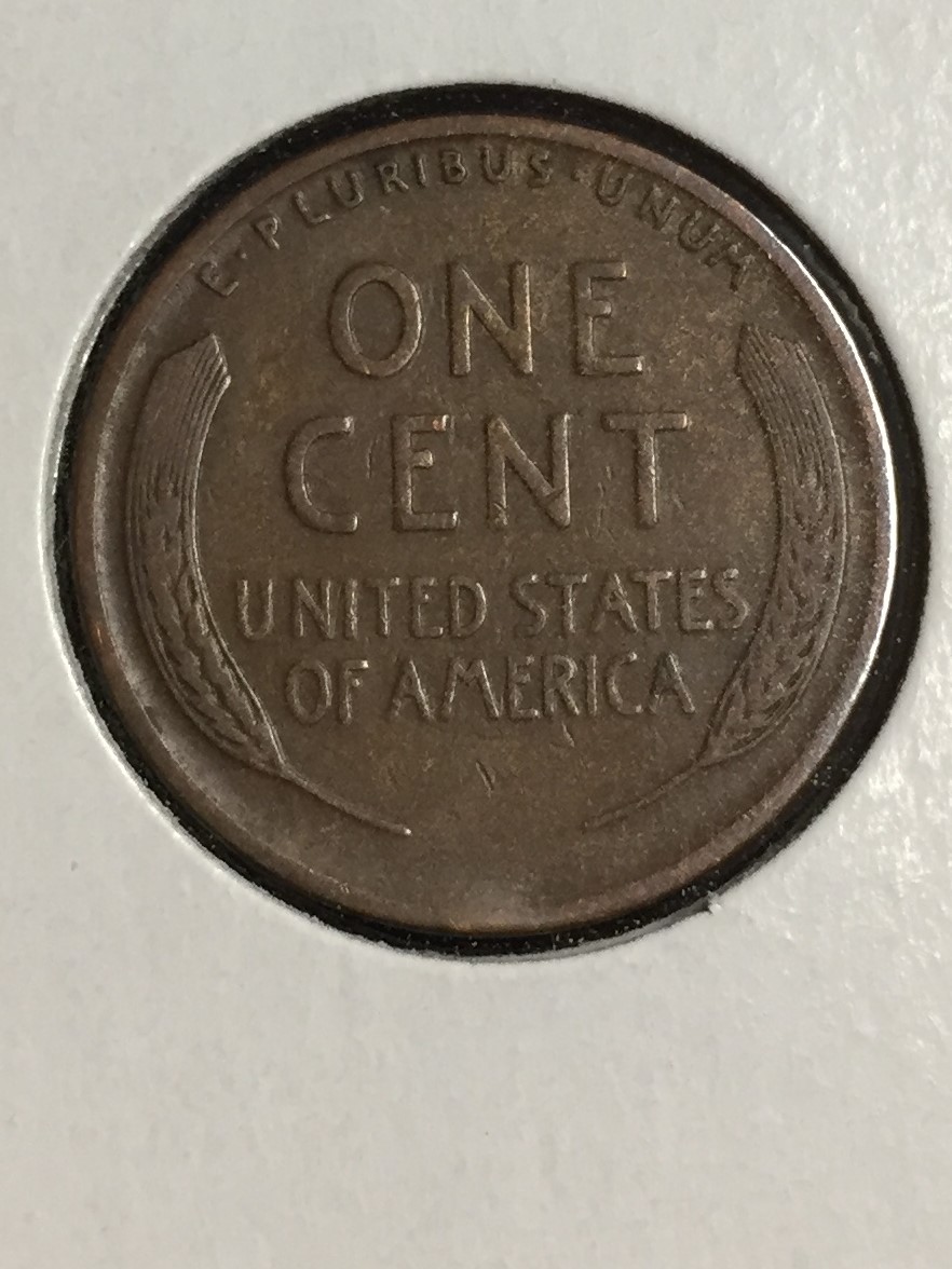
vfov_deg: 61.7
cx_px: 476
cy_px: 634
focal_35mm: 29
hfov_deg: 48.2
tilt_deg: -65.1
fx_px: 1063
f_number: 2.2
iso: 80
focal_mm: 4.15
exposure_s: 1/30
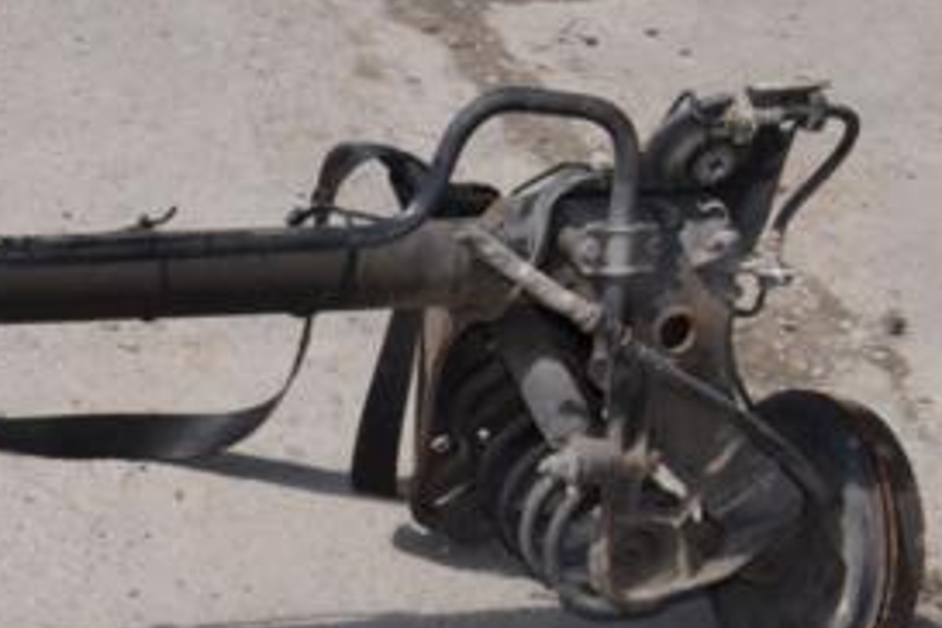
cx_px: -62
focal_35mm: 99
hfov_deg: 19.8
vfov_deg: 13.6
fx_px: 2590
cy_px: 649
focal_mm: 30
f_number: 25
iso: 800
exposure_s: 1/200
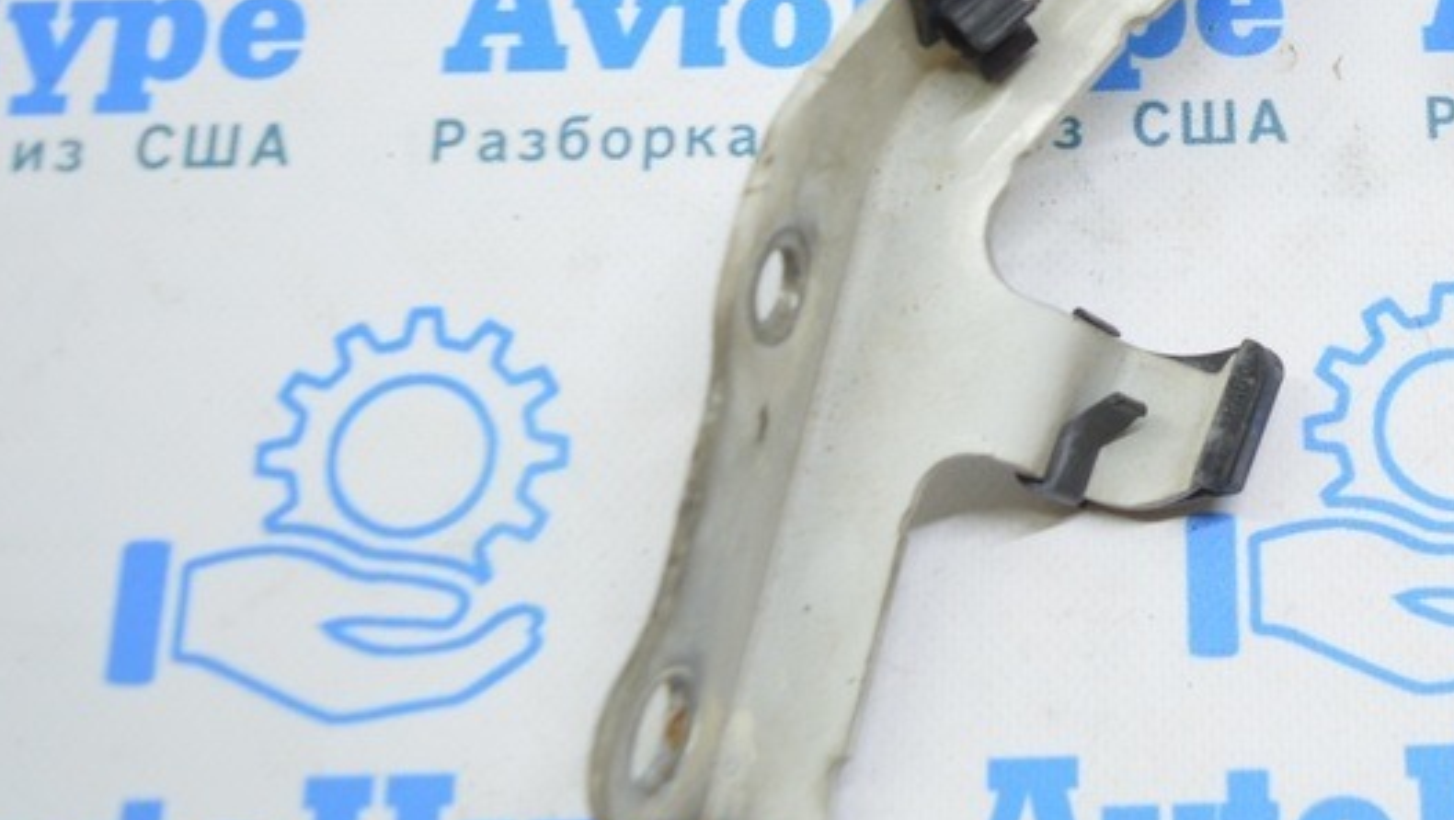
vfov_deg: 18.6
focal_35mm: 64
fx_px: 2469
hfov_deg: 31.7
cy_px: 115
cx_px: 1225
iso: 400
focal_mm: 21
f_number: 3.8
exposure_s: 1/50
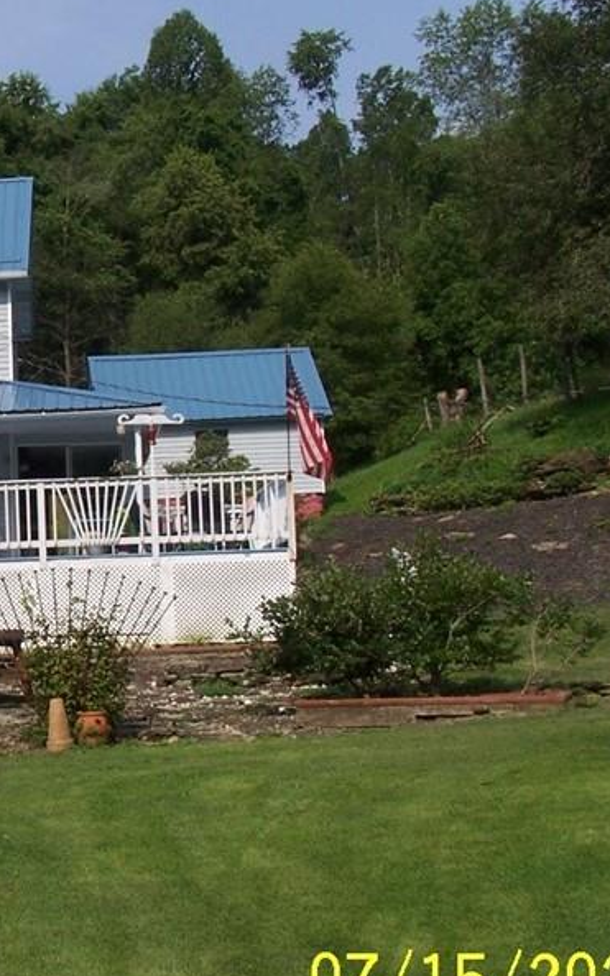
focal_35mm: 64
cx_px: -85
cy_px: 526
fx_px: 1703
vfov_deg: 32.0
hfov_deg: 19.3
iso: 80
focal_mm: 6
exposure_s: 1/750
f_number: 5.6
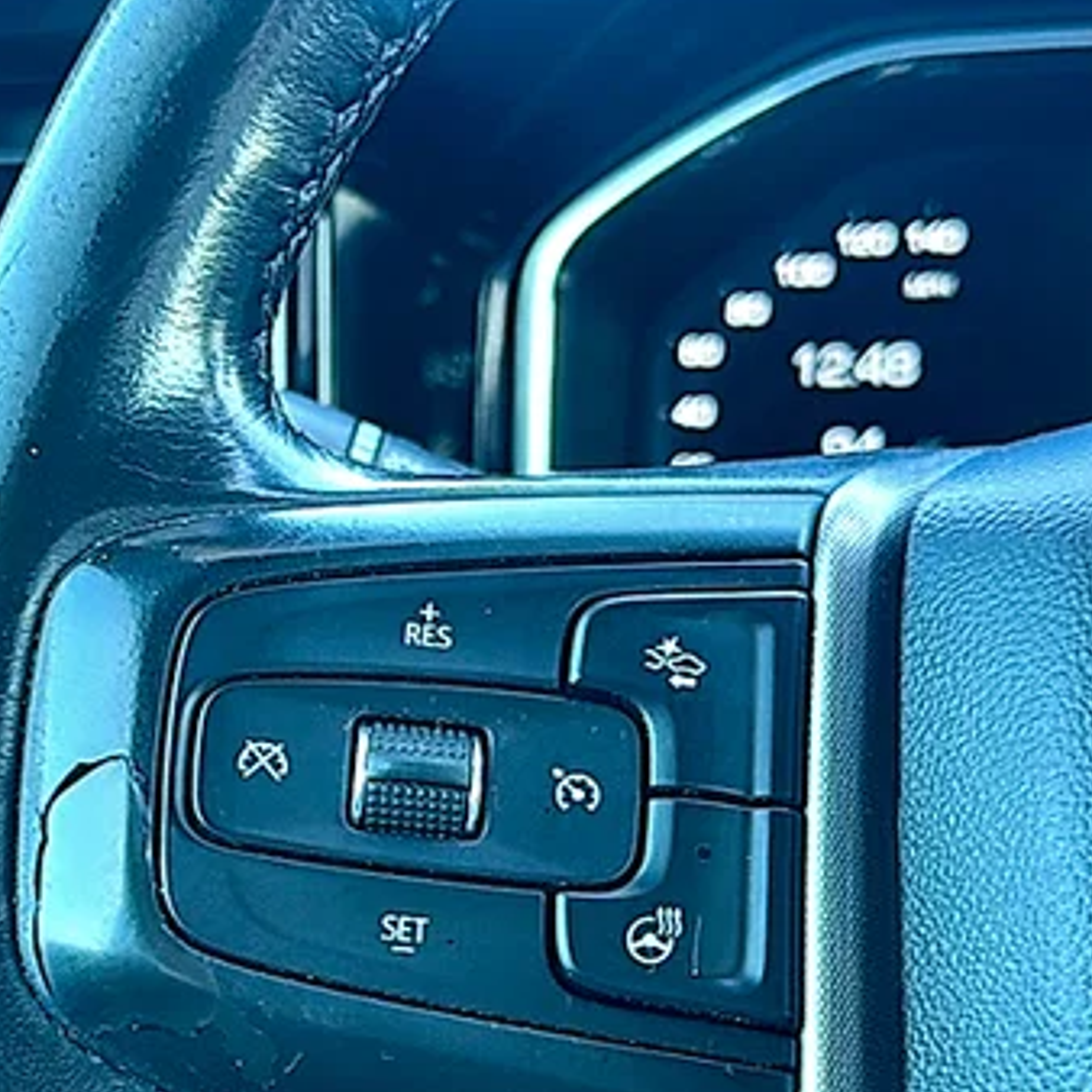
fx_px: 2284
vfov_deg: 26.6
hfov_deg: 26.8
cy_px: 800
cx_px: 381
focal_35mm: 64
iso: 50
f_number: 1.78
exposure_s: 1/49
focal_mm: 6.86
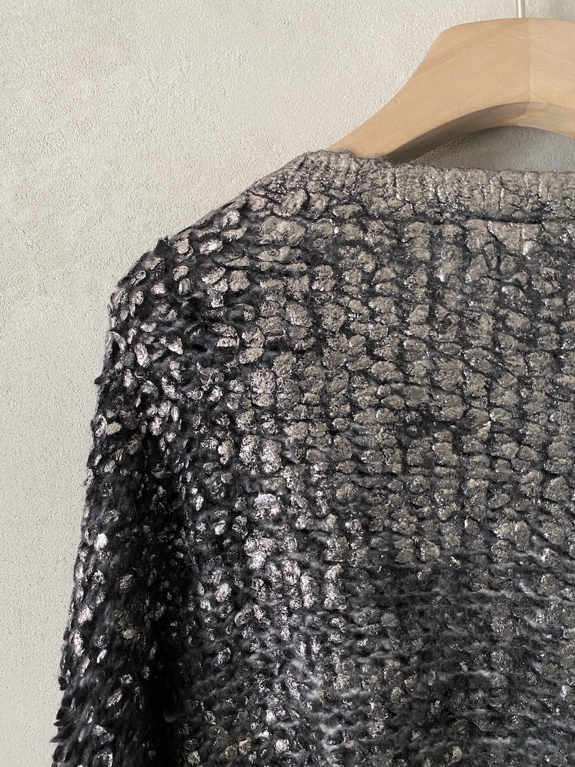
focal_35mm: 26
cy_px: 384
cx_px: 288
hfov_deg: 53.1
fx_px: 576
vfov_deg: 67.3
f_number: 1.8
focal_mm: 4.25
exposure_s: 1/75
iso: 125
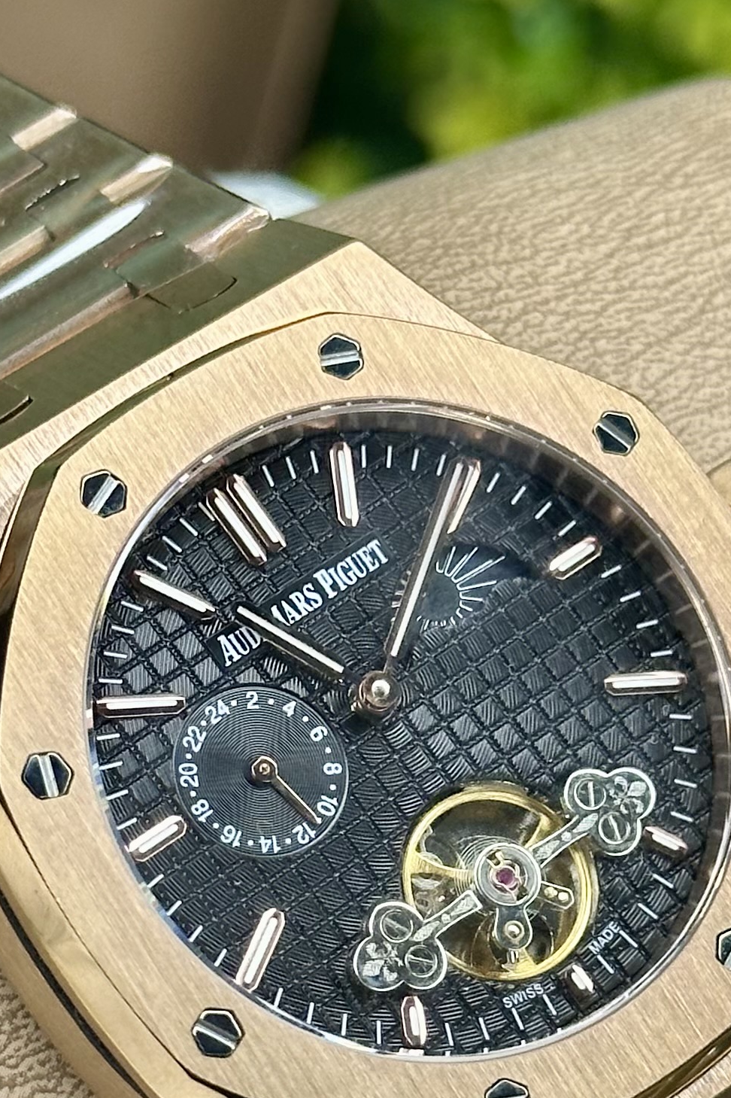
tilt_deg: -51.8
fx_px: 4205
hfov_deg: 9.9
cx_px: 309
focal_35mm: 138
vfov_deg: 14.8
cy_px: 793
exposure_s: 1/245
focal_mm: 6.86
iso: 64
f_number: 1.78
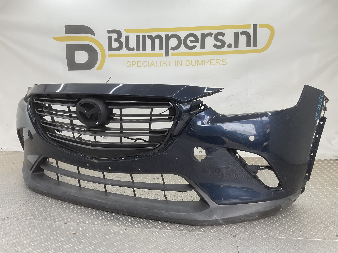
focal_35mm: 29
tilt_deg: -9.8
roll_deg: -1.3
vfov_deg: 48.2
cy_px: 126
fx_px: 283
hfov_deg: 61.7
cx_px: 169
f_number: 1.8
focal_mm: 3
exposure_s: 1/100
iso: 16
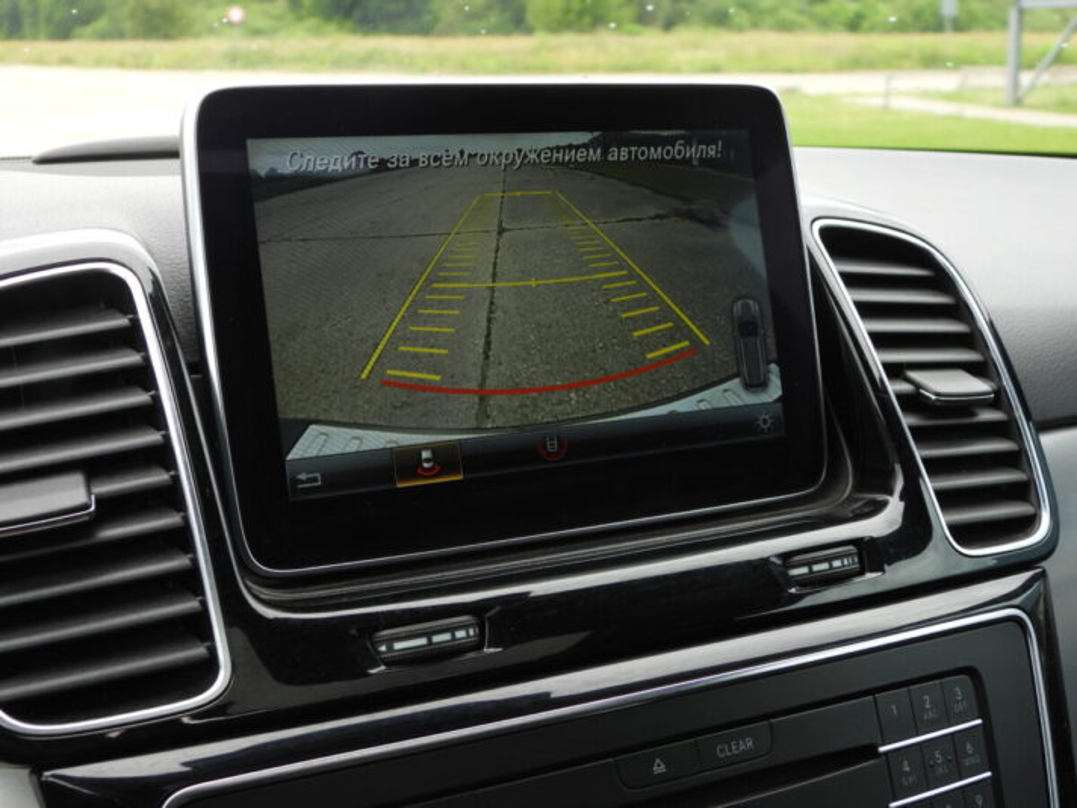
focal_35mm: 50
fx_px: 1556
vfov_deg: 29.1
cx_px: 538
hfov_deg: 38.2
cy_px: 404
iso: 100
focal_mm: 9
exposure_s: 1/100
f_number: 3.2
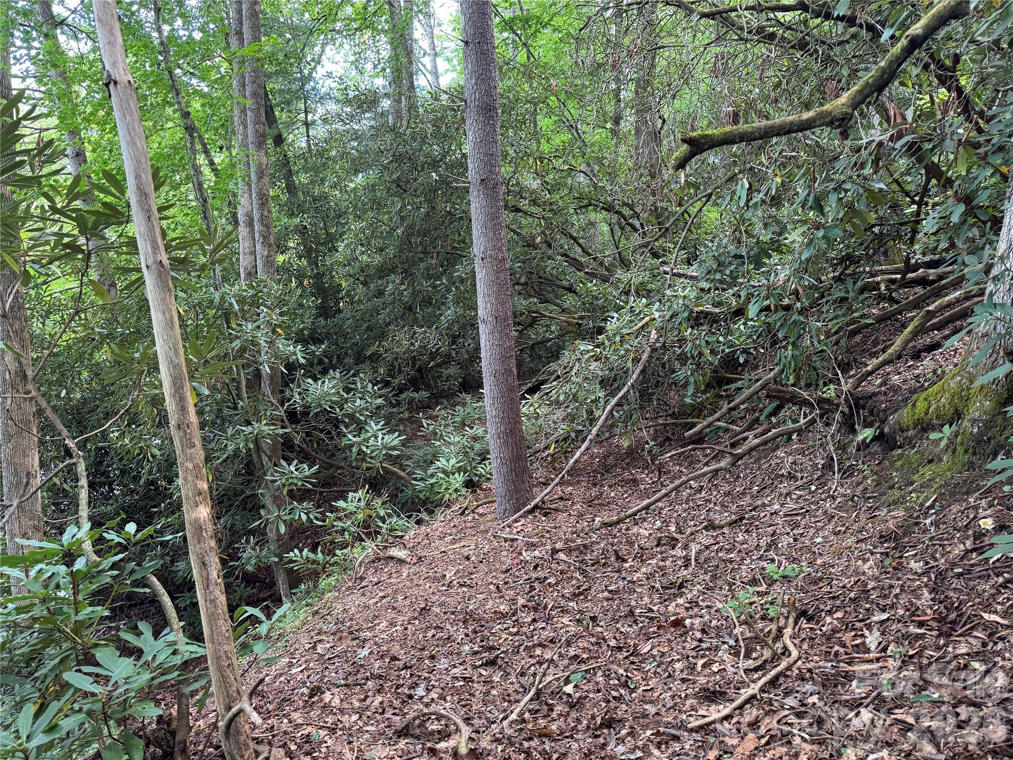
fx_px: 702
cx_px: 506
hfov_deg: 71.6
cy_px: 380
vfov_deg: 56.8
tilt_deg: -7.7
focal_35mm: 24
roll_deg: -3.2
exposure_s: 1/60
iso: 250
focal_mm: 6.76
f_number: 1.78
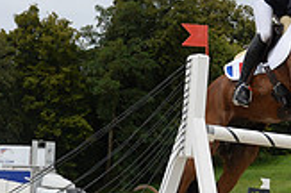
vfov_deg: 7.7
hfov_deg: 11.0
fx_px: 1436
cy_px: 39
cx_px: 466
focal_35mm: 178
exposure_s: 1/3200
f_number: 9
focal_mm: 50
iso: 1250
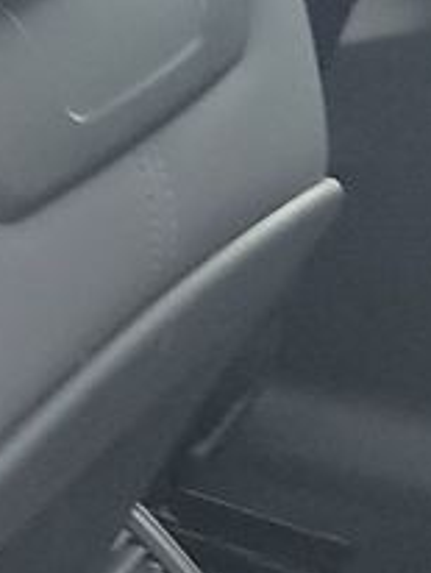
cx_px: 648
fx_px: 3081
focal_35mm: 186
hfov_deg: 7.8
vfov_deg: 10.4
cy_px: 773
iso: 604
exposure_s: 1/59
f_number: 1.8
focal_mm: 6.7
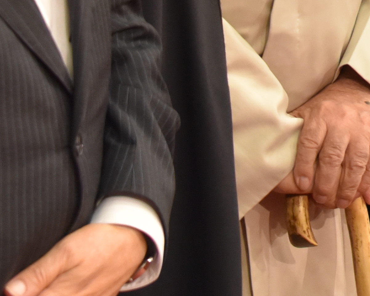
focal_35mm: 235
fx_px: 2573
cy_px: -242
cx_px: 586
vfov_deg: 6.4
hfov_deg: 8.0
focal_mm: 50
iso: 3200
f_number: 4.5
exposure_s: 1/60
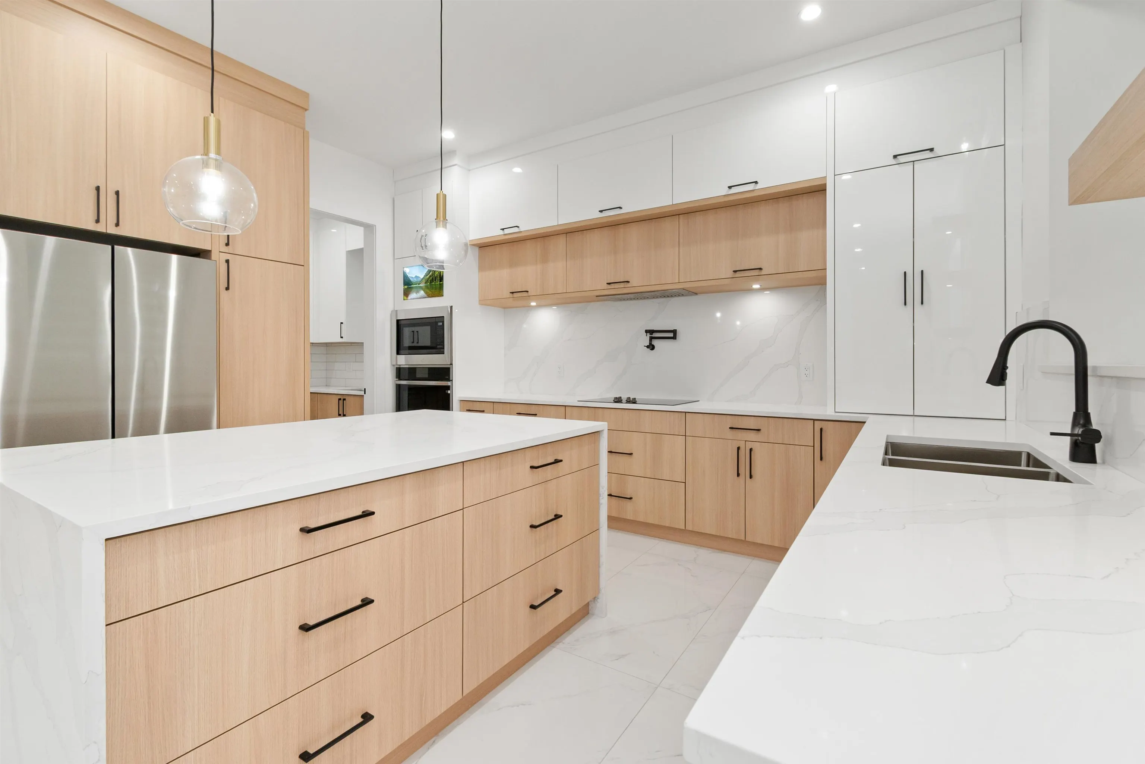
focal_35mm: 15
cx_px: 572
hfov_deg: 100.4
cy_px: 382
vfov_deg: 77.3
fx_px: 477
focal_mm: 10
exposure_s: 1/30
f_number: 6.3
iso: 320
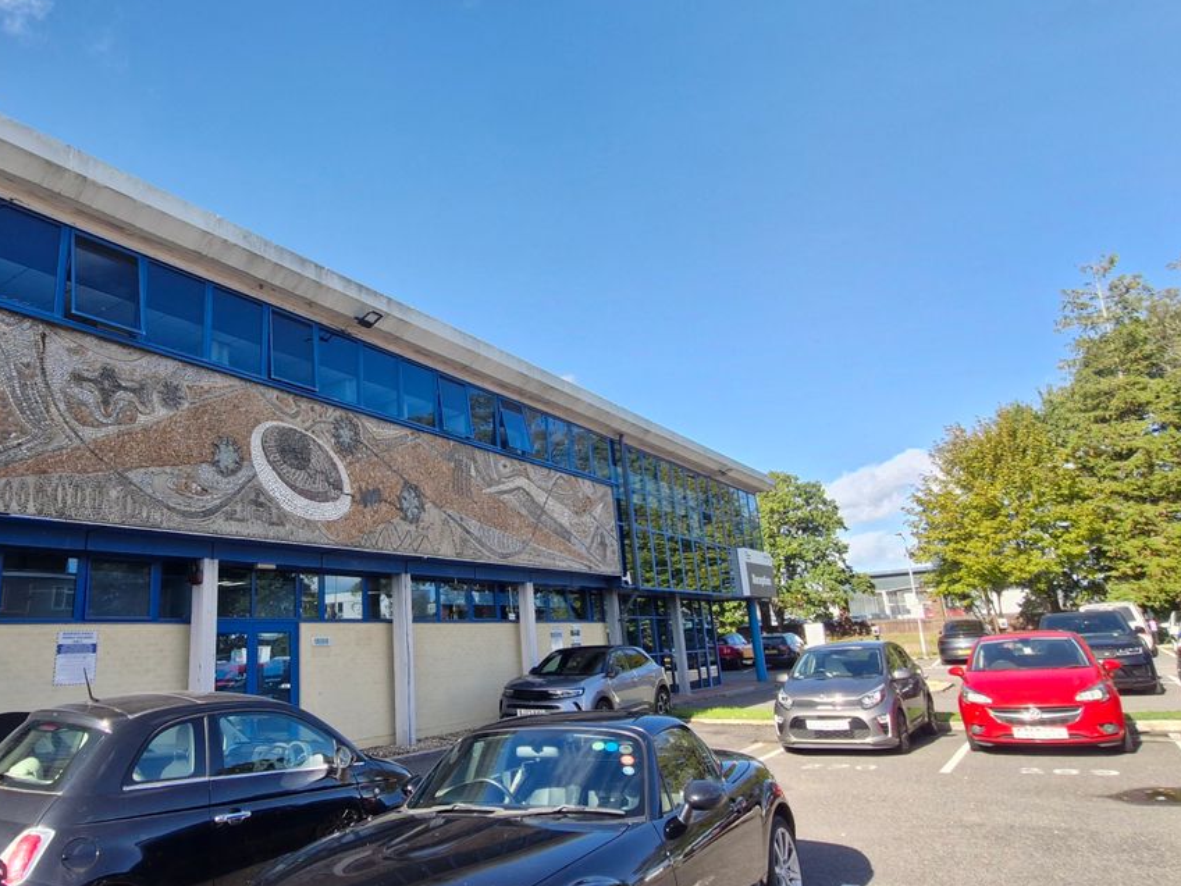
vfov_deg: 74.6
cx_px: 423
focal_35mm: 17
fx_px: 580
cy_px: 401
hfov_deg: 88.7
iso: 50
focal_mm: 1.74
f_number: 2.2
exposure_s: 1/520
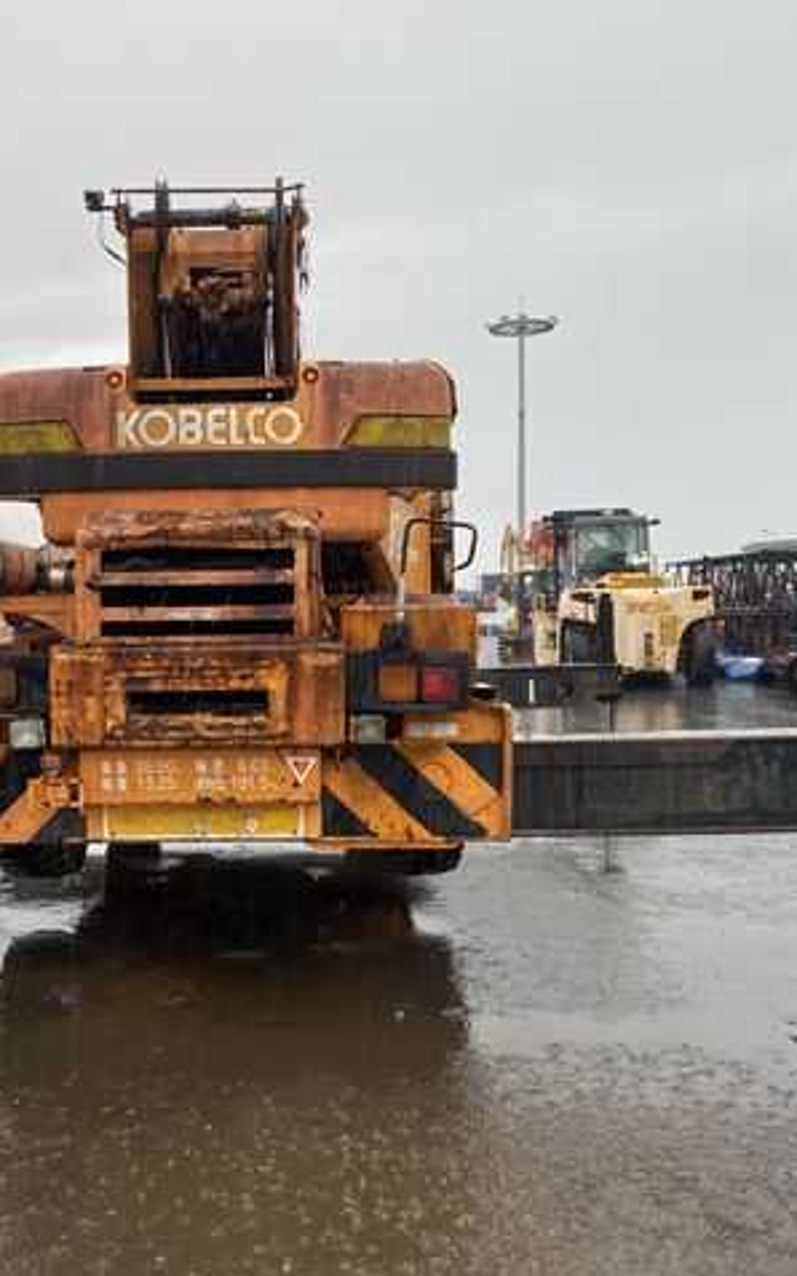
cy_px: 637
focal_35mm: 37
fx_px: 1286
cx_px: 254
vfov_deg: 52.8
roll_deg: -0.1
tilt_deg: -0.9
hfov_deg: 34.1
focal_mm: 4.25
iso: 32
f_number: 1.8
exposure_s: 1/134
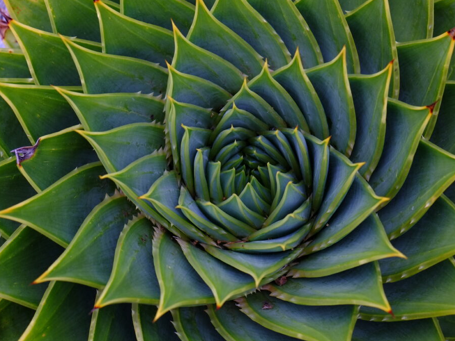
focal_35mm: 49
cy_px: 170
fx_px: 644
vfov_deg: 29.7
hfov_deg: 38.9
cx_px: 251
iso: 100
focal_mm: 30.2
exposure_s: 1/75
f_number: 3.6
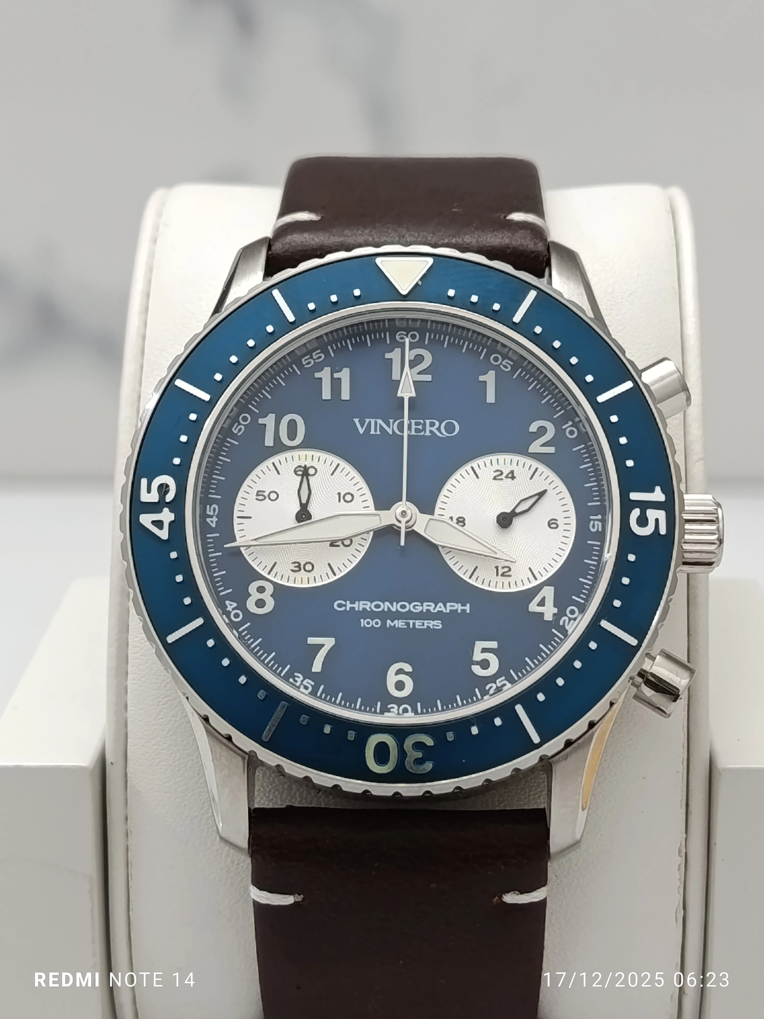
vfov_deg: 28.2
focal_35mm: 69
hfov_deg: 21.3
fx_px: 2031
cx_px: 382
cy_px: 510
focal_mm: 5.24
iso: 414
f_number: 1.7
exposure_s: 1/100
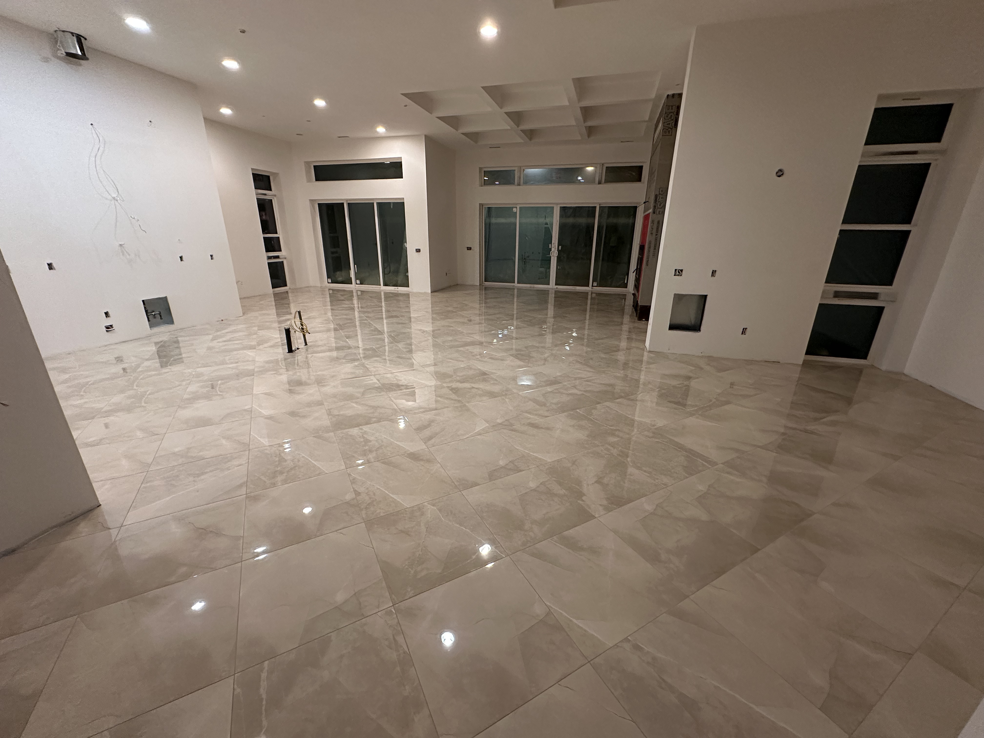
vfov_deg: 85.7
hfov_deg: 102.1
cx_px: 492
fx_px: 398
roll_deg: -0.6
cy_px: 369
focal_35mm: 14
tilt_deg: -19.2
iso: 500
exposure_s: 1/60
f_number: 2.2
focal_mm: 2.22
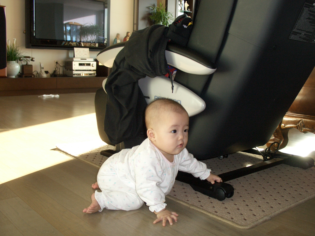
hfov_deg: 51.4
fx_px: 328
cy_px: 118
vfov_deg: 39.7
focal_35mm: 36
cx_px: 158
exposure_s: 1/60
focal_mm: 7.8
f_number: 2.9
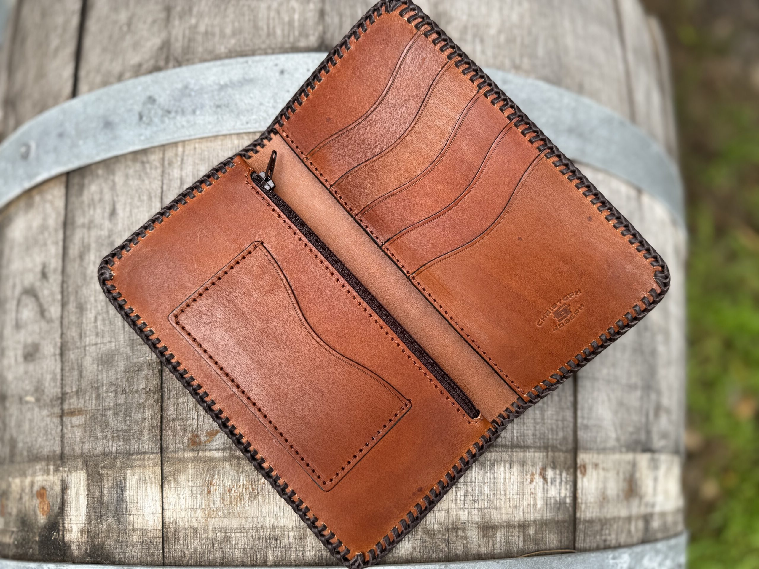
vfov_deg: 56.8
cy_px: 284
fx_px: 526
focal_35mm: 24
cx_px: 380
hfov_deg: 71.6
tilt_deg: -58.1
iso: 64
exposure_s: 1/126
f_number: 1.78
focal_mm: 6.86
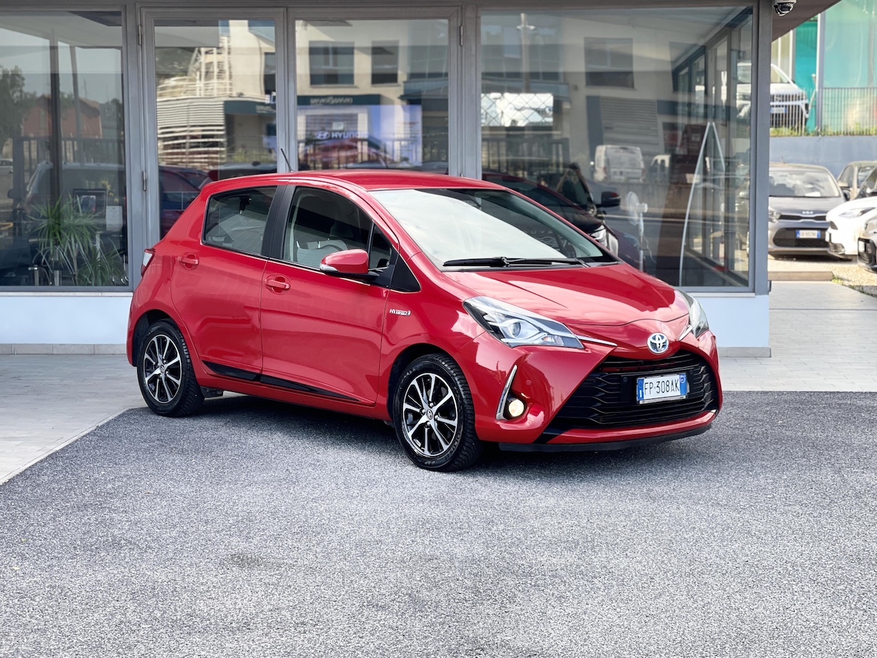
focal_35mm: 64
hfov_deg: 30.3
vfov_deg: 22.9
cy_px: 329
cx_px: 438
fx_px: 1621
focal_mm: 7.5
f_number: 2.2
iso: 20
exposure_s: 1/121
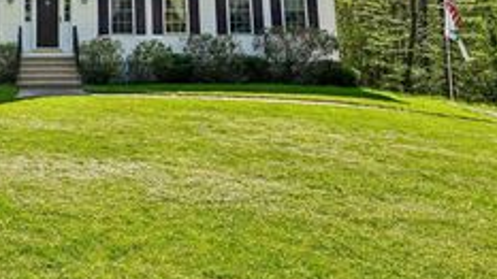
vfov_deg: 30.1
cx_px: 49
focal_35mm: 36
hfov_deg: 49.3
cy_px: -14
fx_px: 474
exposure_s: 1/1000
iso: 400
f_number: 8
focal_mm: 16
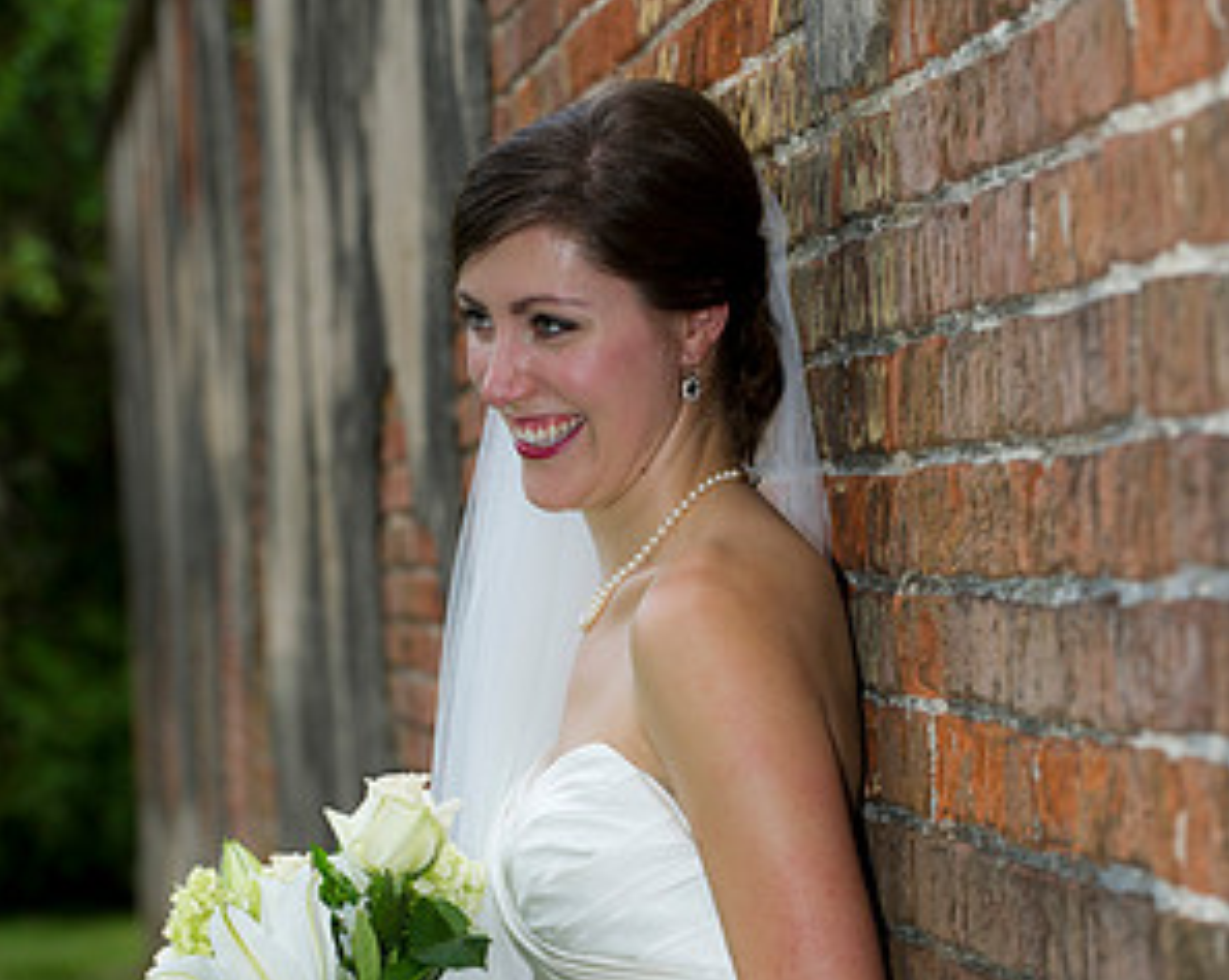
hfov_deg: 11.7
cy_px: 827
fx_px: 5996
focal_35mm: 165
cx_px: 614
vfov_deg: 9.3
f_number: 5
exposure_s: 1/250
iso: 400
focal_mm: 116
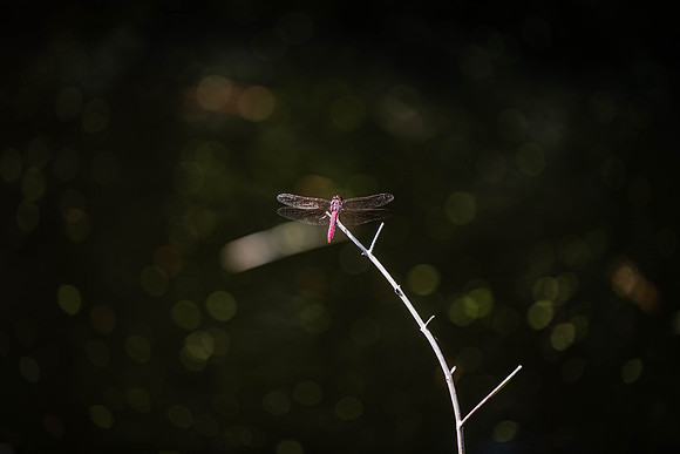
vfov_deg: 6.1
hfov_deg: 9.1
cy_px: 199
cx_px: 321
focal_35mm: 225
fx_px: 4252
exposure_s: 1/1000
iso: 100
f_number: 2.8
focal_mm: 200
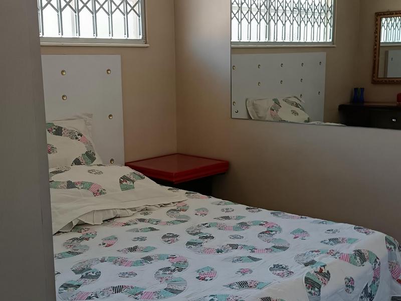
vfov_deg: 30.3
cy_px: 150
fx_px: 556
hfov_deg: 39.7
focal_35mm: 48
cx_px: 200
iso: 558
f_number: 1.75
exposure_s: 1/50
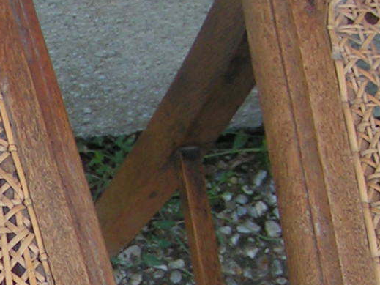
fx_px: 1646
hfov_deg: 12.6
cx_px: -169
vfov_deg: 9.8
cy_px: 278
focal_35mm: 150
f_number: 2.8
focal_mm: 5.8
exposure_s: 1/60
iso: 50
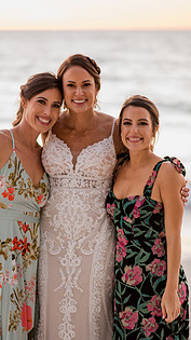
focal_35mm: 127
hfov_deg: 9.5
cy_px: 231
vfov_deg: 16.8
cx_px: 79
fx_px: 1144
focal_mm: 85
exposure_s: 1/160
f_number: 1.8
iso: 200
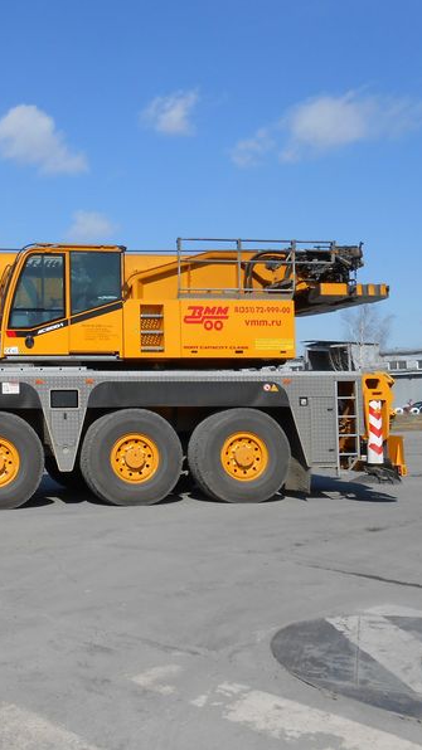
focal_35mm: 38
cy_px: 374
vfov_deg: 52.8
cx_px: -64
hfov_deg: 27.9
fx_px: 756
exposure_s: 1/1250
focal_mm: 4.6
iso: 80
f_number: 3.5
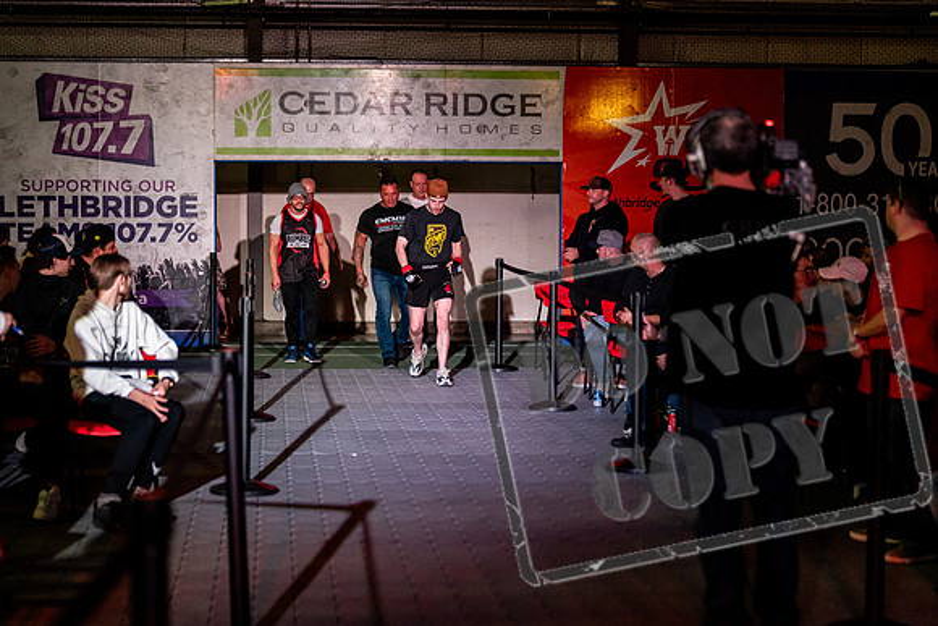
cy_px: 313
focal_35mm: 75
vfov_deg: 18.2
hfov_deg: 27.0
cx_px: 469
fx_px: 1955
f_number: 1.4
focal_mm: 50
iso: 800
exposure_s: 1/320
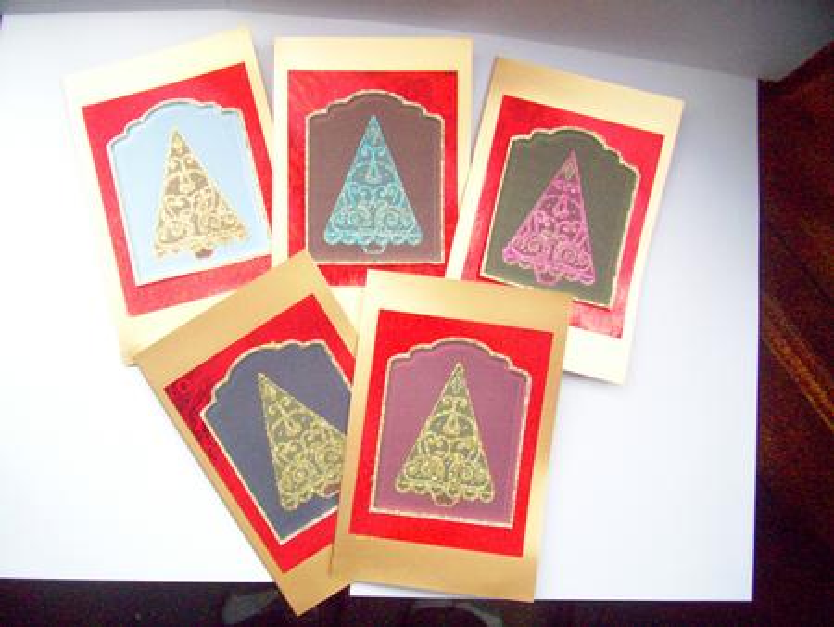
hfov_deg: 56.8
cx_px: 417
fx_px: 771
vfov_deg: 44.2
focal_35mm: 32
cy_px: 314
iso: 160
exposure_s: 1/20
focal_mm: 5.7
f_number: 2.9
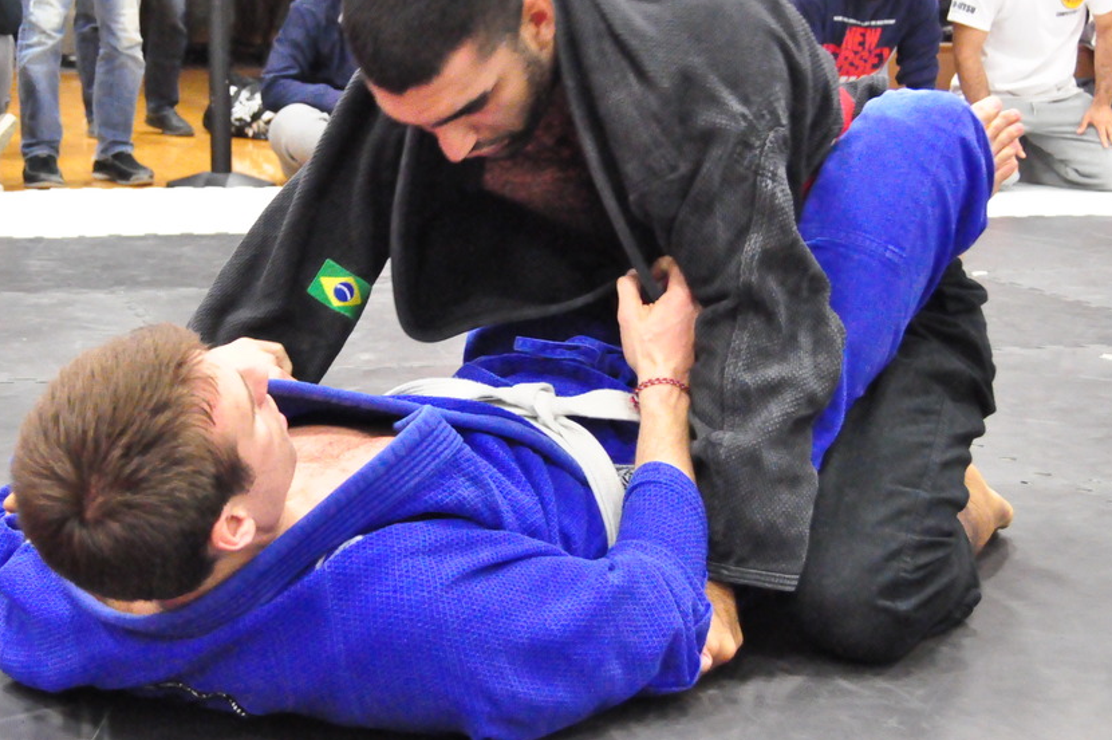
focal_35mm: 71
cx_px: 480
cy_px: 319
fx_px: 2191
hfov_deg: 28.4
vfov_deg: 19.1
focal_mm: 34
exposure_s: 1/125
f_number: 5.6
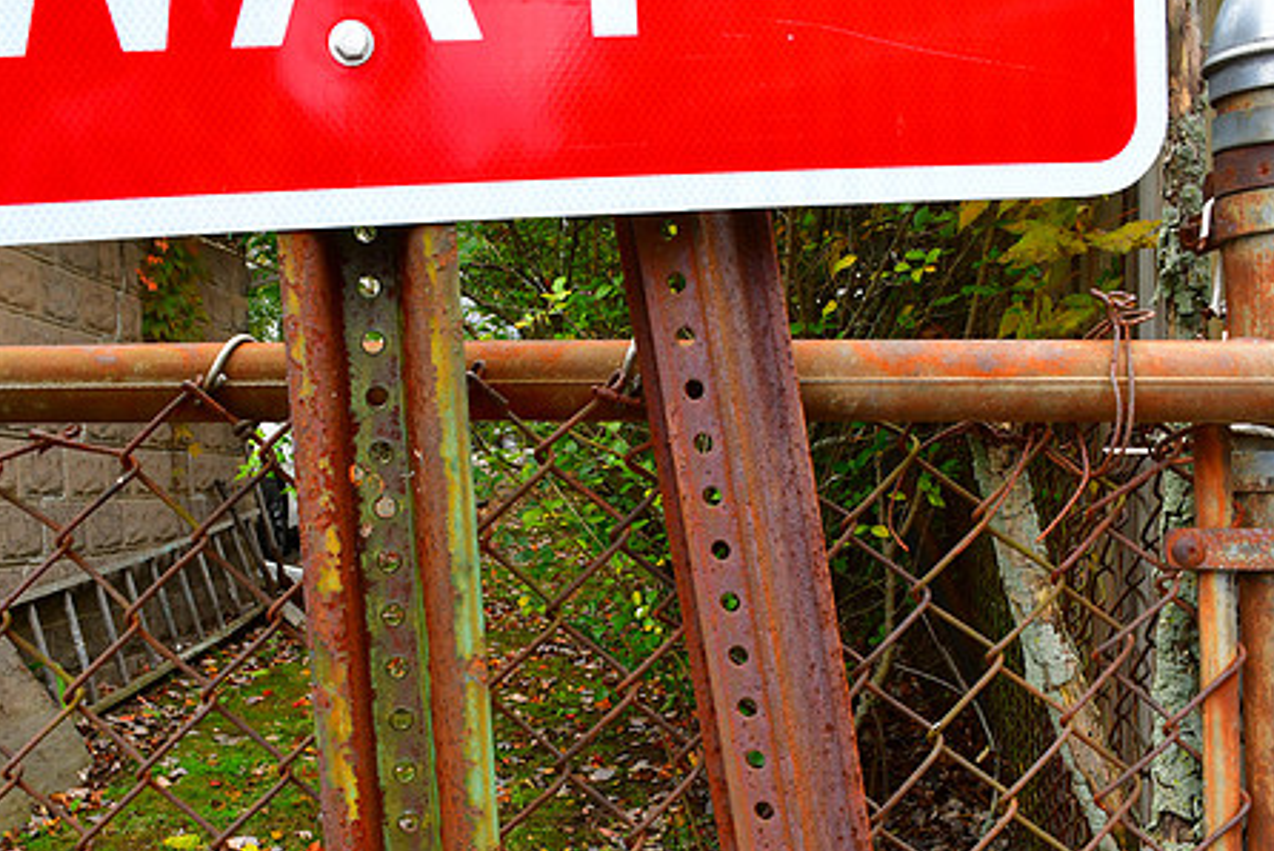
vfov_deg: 34.0
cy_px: 544
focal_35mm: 39
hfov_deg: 49.4
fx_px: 1381
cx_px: 574
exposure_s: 1/30
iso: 360
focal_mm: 20
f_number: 11
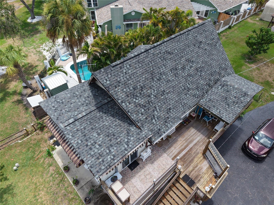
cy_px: 102
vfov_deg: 56.8
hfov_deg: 71.6
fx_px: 190
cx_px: 137
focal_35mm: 24
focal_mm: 8.67
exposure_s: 1/3200
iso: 250
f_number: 1.8
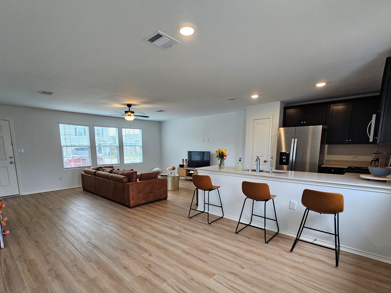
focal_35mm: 16
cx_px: 187
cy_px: 178
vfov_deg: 77.1
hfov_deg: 94.4
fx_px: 181
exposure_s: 1/60
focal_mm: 2.2
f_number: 2.2
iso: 80
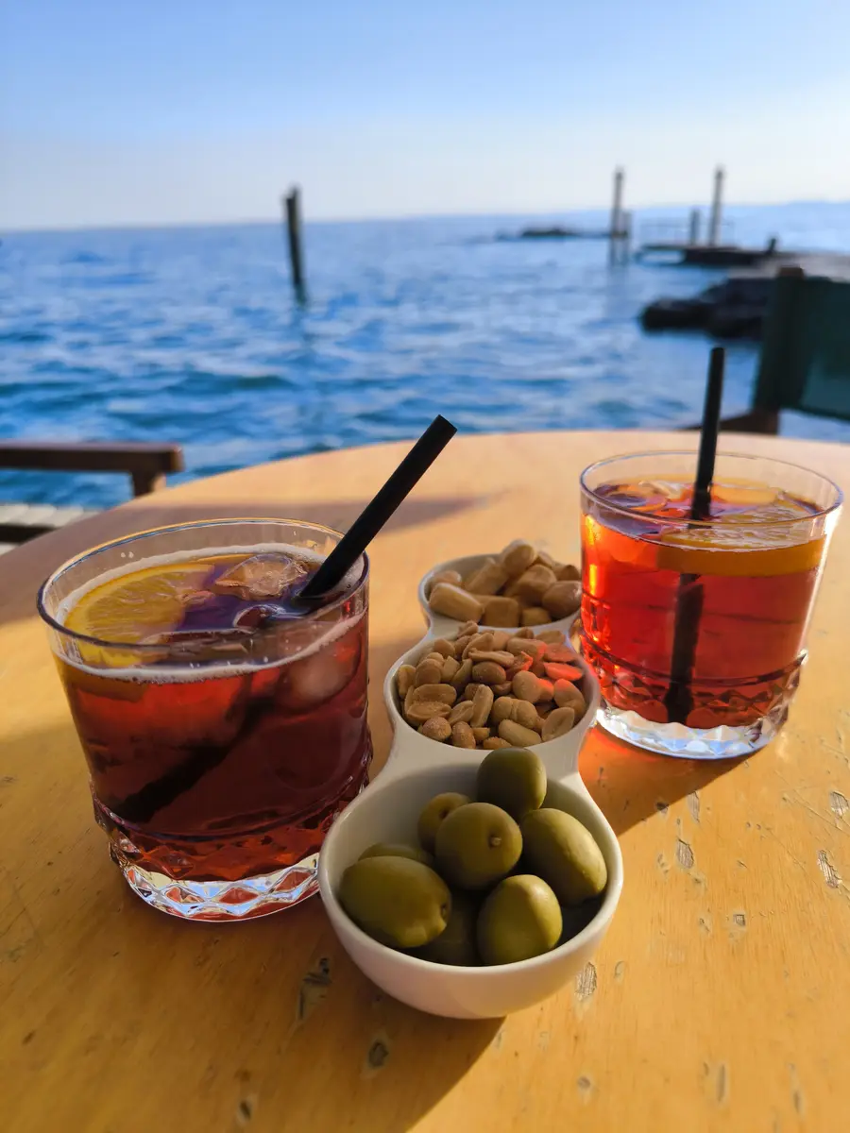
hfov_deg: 56.8
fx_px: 786
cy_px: 566
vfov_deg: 71.6
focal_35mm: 24
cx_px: 425
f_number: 1.9
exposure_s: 1/2945
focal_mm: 6.92
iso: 50
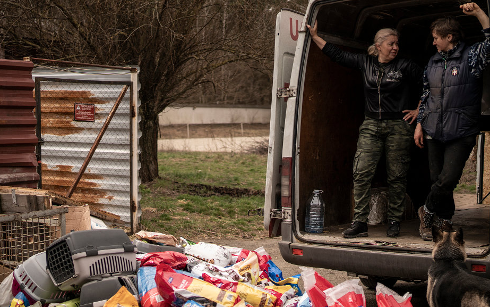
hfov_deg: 35.1
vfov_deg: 22.2
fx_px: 775
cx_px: 257
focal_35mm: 58
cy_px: 218
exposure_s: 1/8000
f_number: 2
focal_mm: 35
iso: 400
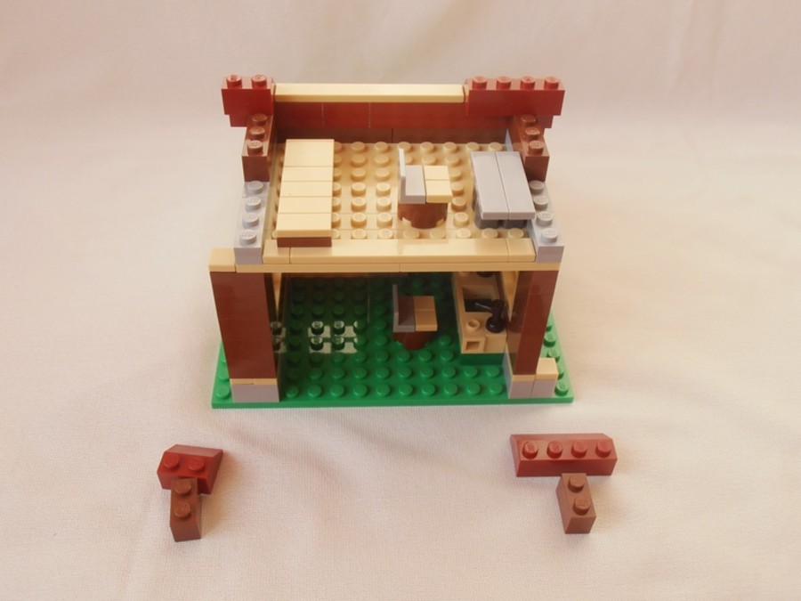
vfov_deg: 38.7
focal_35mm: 37
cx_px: 400
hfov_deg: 50.1
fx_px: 856
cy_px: 300
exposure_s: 1/100
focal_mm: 6.61
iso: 80
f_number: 3.9
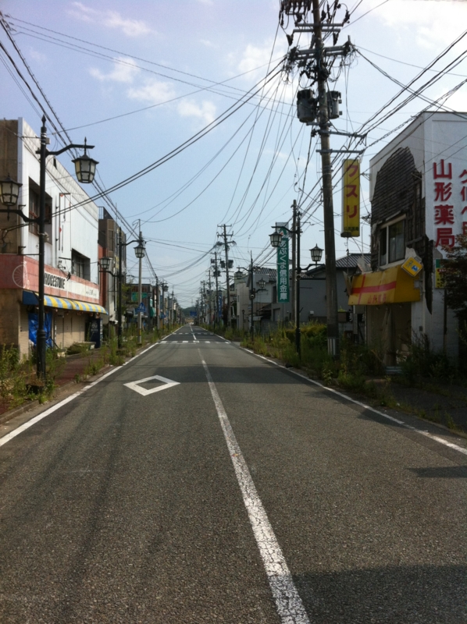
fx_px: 631
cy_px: 312
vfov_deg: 52.7
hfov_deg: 40.6
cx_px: 234
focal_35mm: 35
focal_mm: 3.85
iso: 80
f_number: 2.8
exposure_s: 1/1371
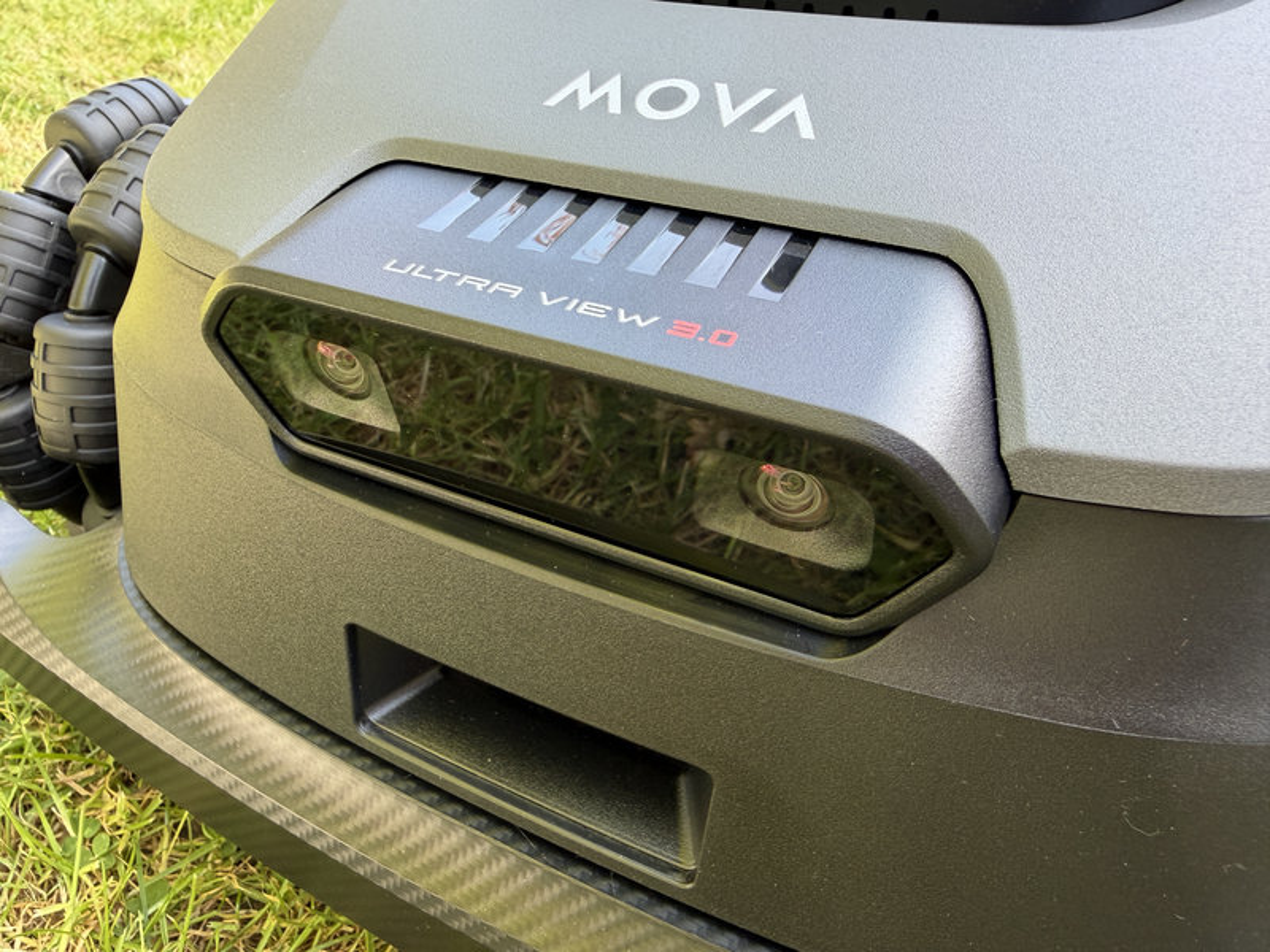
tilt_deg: -37.1
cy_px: 476
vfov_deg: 56.8
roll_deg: +2.8
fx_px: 881
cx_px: 635
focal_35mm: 24
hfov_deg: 71.6
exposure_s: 1/121
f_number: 2.2
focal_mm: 2.22
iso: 100
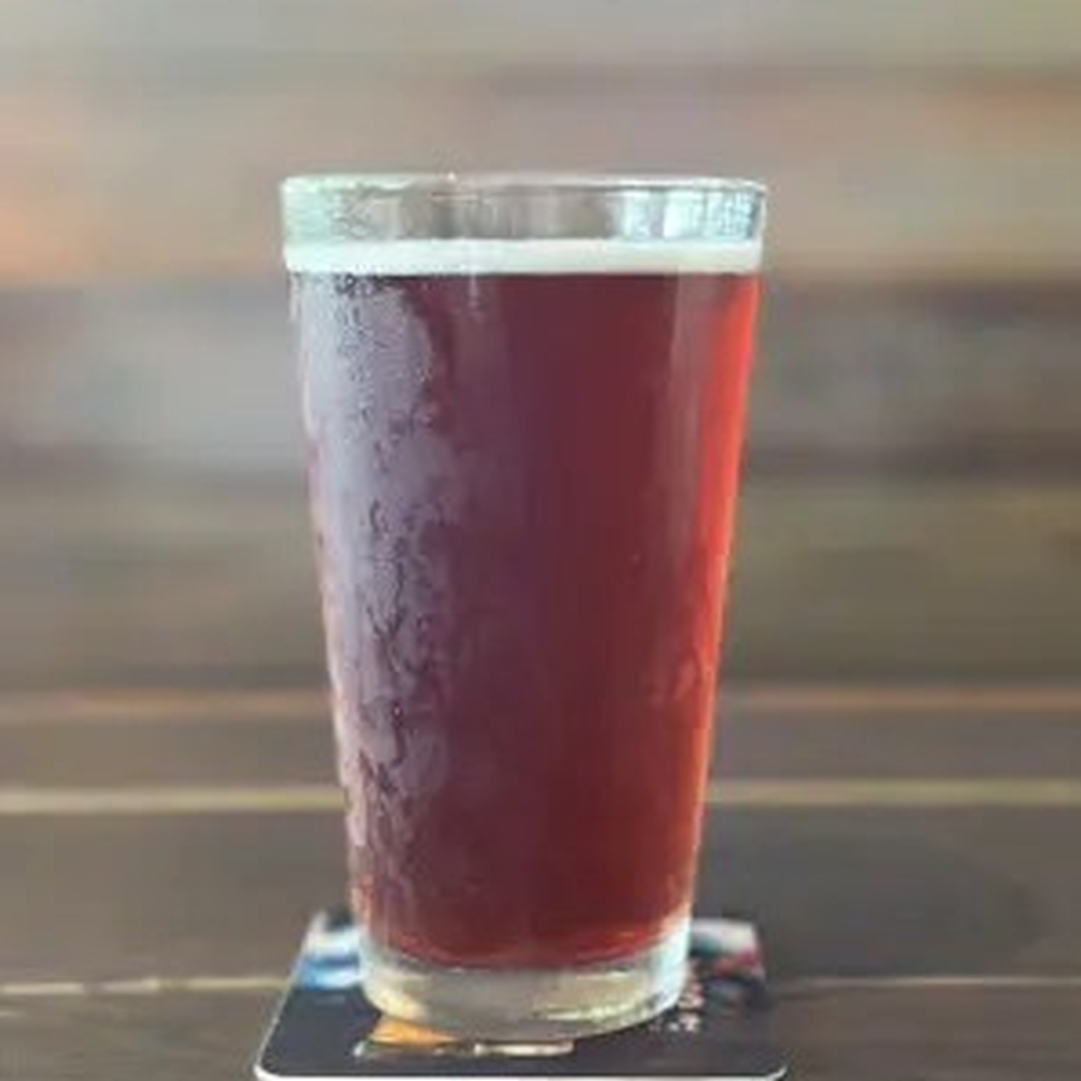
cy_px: 555
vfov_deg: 30.0
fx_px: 2014
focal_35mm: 57
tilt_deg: -9.6
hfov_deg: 30.0
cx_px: 540
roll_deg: -0.1
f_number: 1.78
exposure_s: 1/40
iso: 640
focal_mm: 6.86
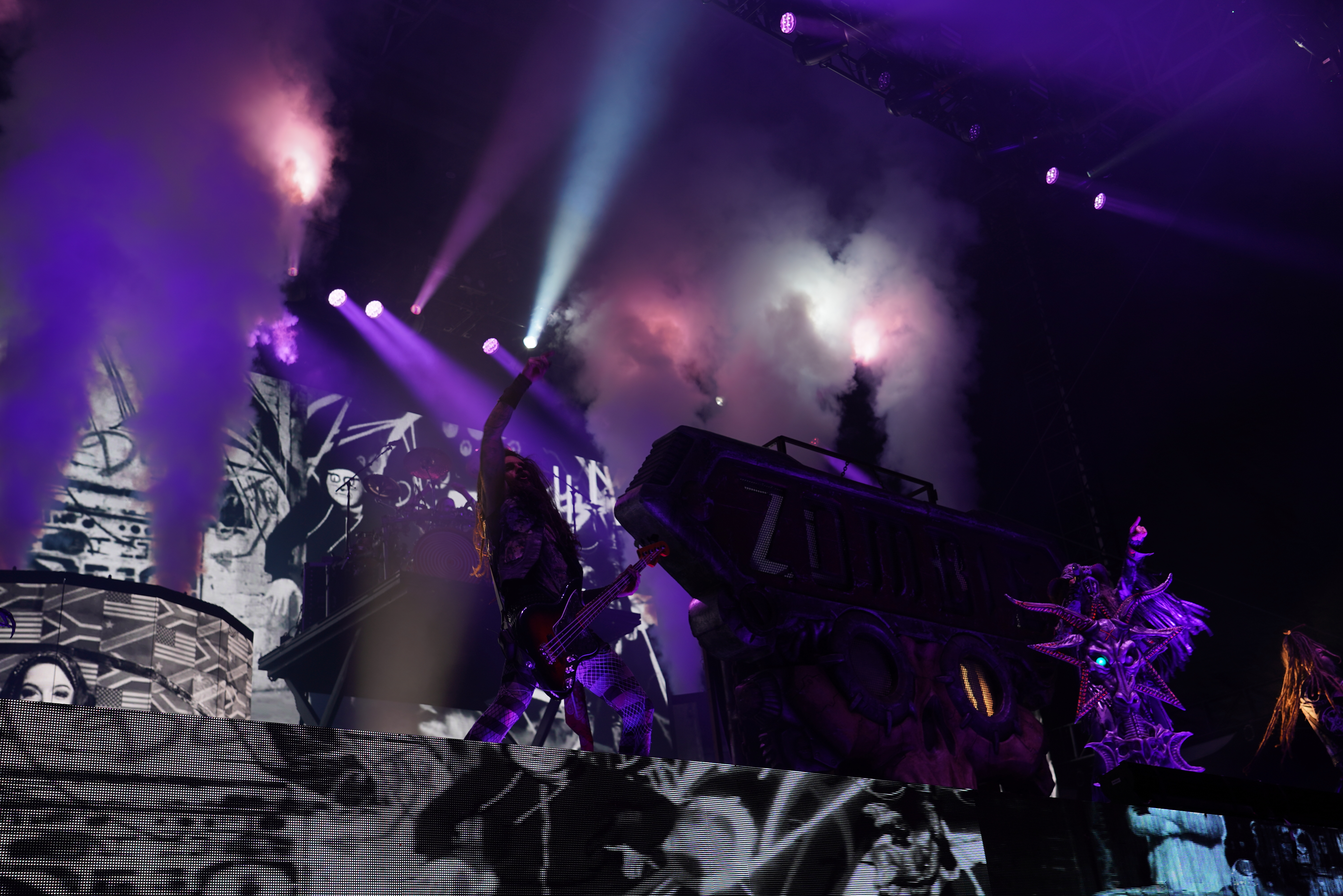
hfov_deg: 54.4
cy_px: 448
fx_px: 1306
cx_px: 672
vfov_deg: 37.9
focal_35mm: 35
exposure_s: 1/60
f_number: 5
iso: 100
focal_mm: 35
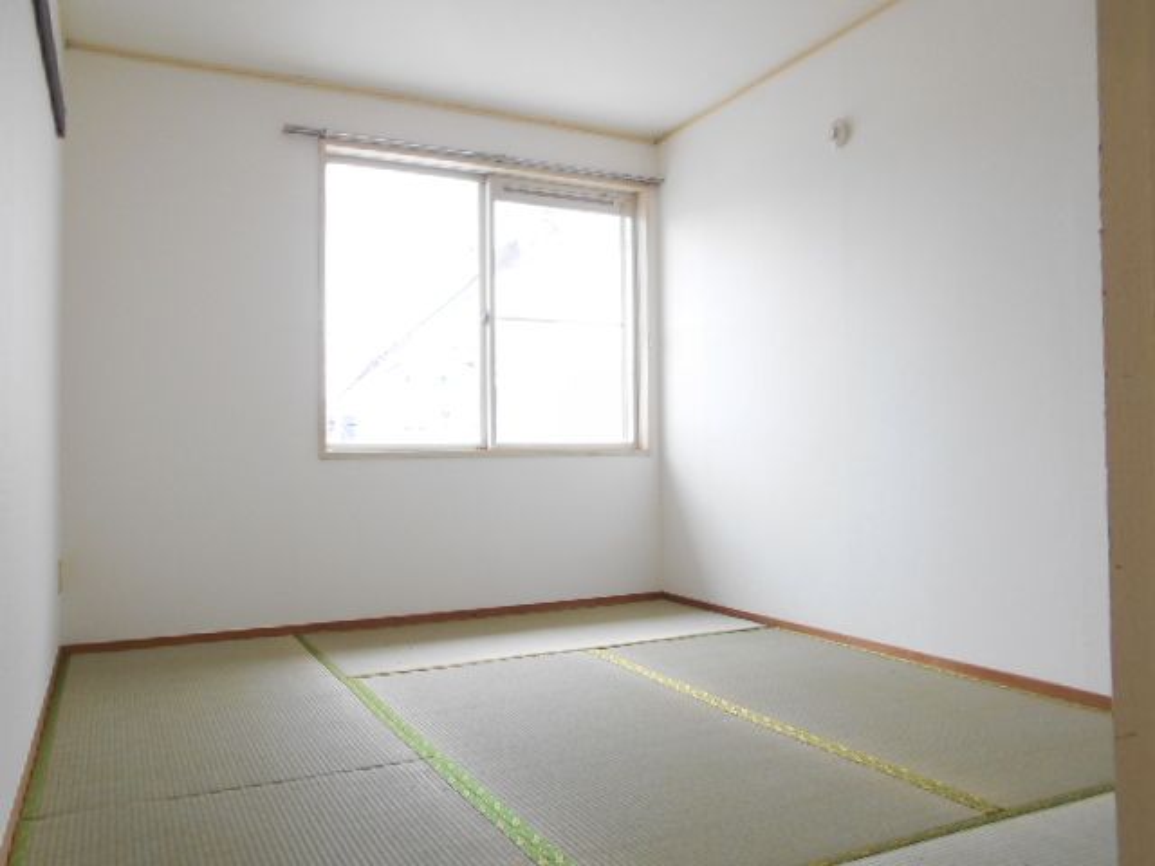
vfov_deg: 53.1
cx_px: 578
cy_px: 433
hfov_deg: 67.3
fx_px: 868
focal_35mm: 26
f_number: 3.2
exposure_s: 1/30
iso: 125
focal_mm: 4.6
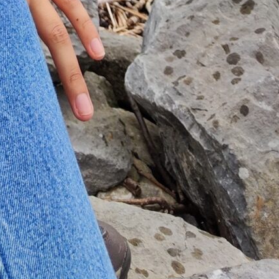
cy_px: -452
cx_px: -85
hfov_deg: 13.2
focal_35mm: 127
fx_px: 1158
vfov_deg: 10.9
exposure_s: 1/1282
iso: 50
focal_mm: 5.59
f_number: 1.88
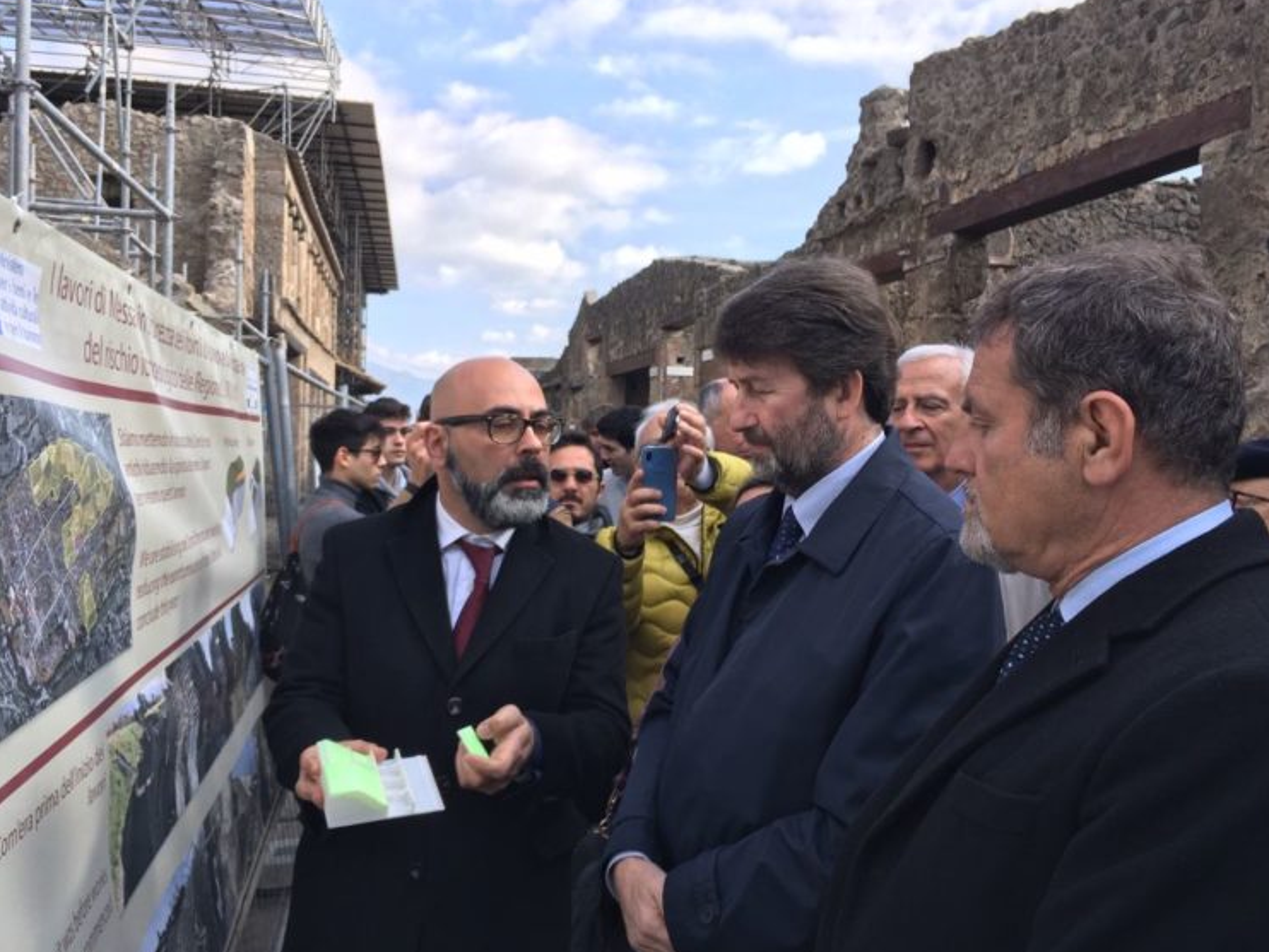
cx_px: 653
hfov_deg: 59.9
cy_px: 472
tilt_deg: -2.3
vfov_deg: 46.8
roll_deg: -0.5
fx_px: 1100
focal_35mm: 30
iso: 25
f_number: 2.2
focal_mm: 4.15
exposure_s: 1/496
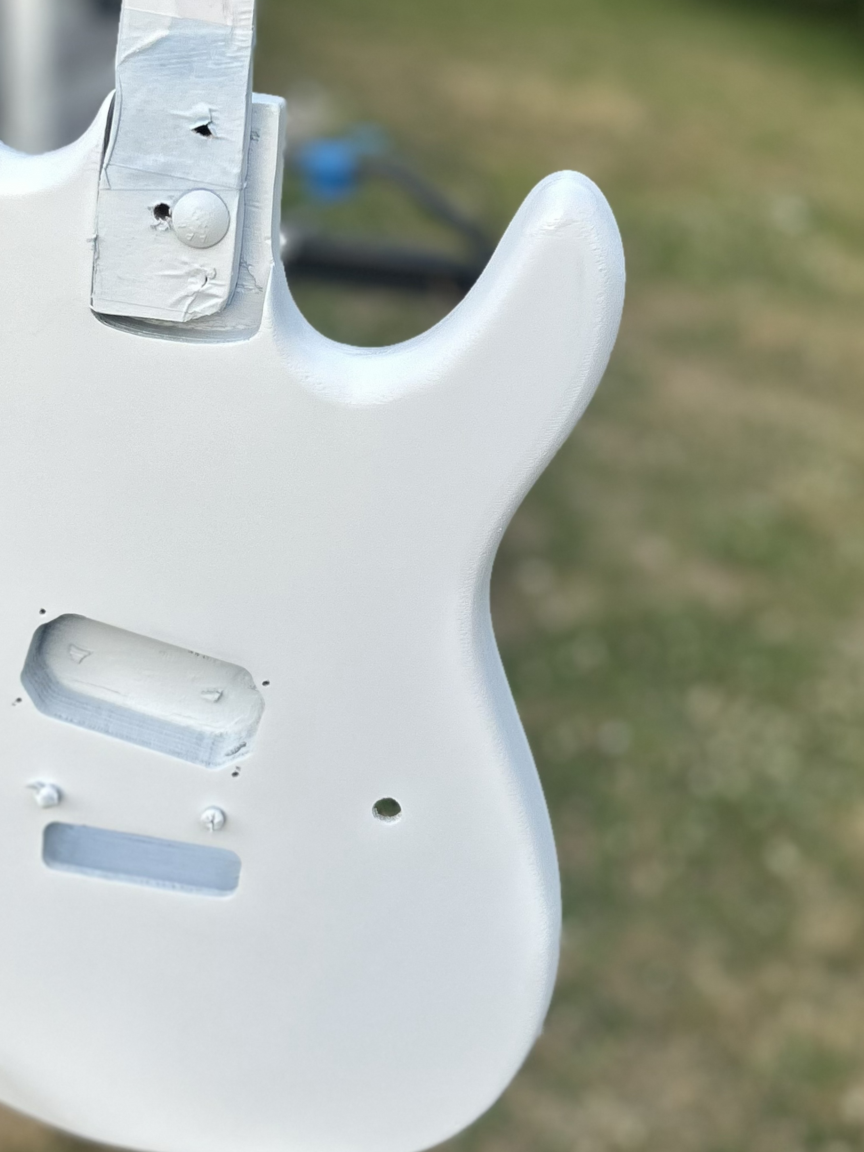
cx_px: 230
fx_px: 1731
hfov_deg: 27.7
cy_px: 466
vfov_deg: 36.7
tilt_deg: -21.0
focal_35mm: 52
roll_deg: -3.1
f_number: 1.5
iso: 32
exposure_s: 1/139
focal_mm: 5.7
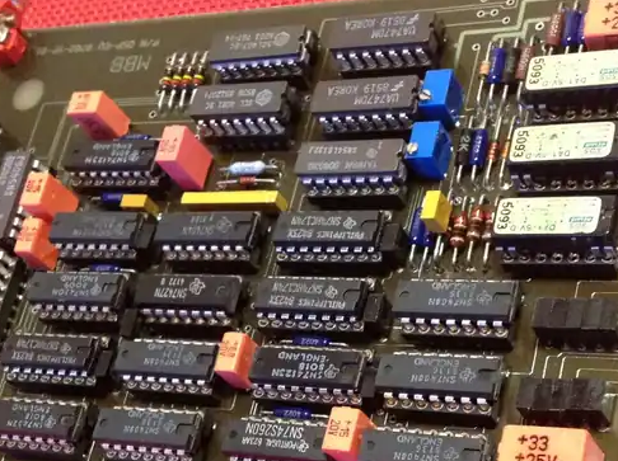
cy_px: 390
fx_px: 1284
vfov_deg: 20.1
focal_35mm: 72
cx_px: 332
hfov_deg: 27.1
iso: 400
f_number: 2.4
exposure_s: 1/15
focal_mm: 4.28
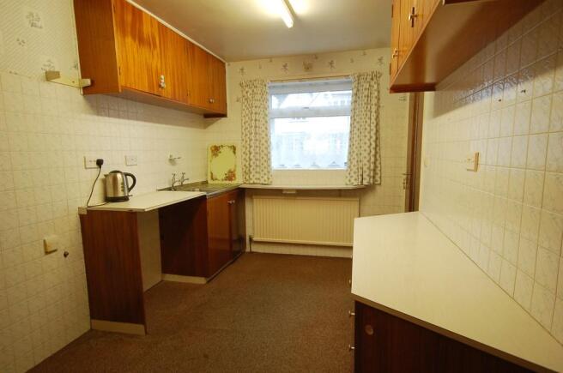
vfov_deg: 59.3
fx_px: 328
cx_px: 282
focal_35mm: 21
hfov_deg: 81.3
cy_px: 186
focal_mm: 14
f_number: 4.8
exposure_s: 1/30
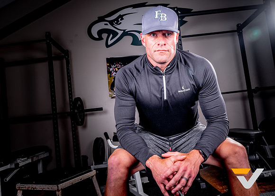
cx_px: 137
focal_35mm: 28
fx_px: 217
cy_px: 105
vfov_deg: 48.7
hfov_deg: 64.8
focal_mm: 24
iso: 100
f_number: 8
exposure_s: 1/125
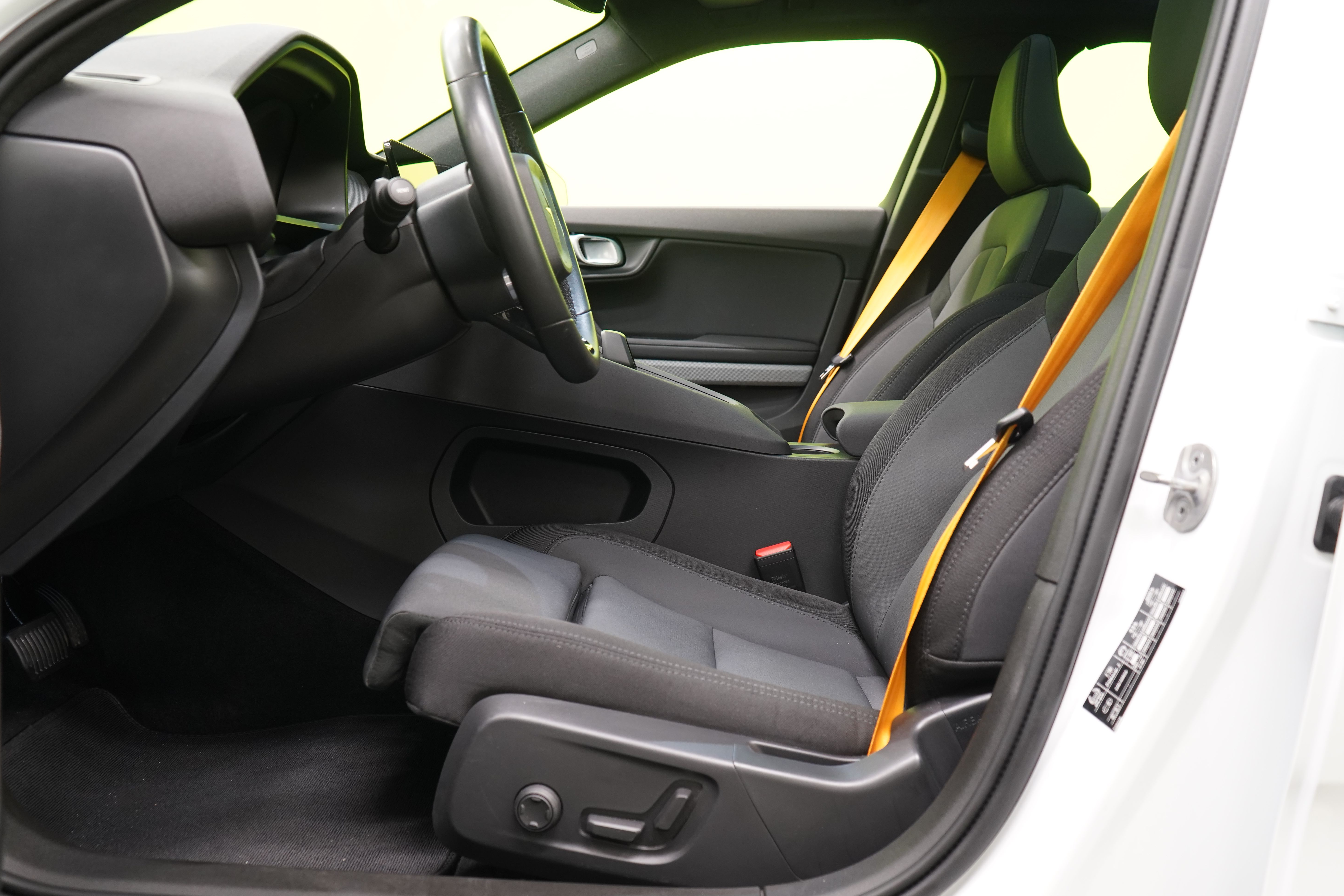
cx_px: 673
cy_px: 439
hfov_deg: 57.2
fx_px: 1232
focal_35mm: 33
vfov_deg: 40.0
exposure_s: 1/20
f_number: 5
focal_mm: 32
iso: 1600
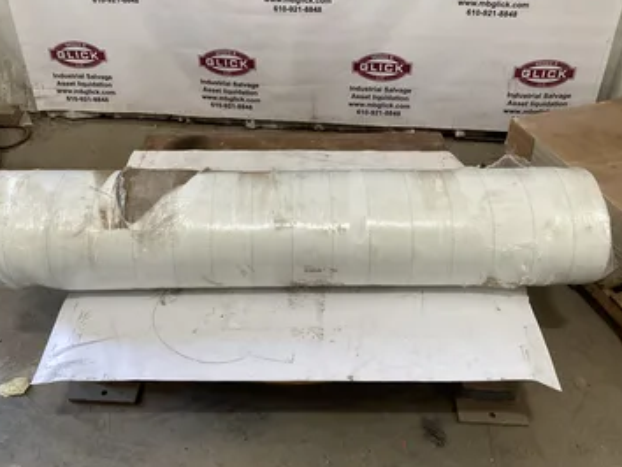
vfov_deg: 40.7
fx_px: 629
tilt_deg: -37.5
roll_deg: +1.4
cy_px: 219
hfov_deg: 52.6
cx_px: 304
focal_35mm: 35
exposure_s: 1/50
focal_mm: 3.3
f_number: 2.4
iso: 80
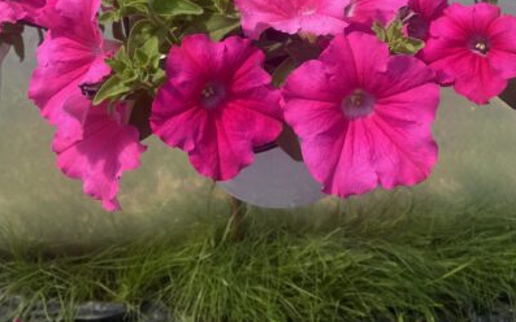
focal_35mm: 37
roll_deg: -3.4
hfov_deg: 52.8
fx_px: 520
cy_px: -21
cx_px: 257
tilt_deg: -22.9
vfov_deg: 31.1
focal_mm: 4.25
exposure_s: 1/1927
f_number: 1.8
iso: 32
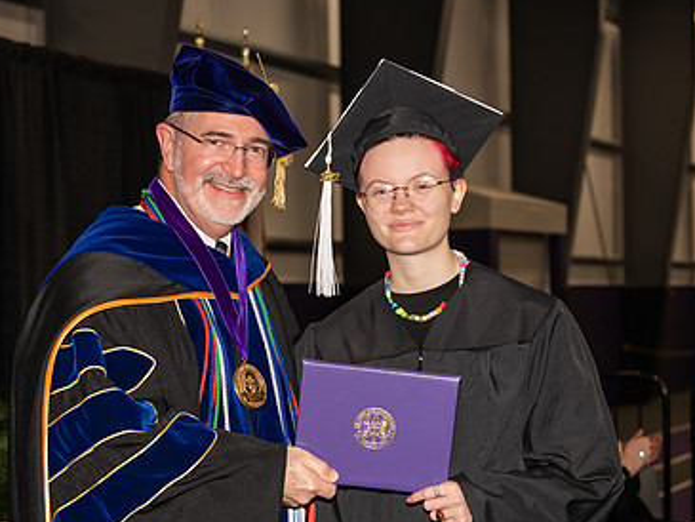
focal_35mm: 107
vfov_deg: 13.8
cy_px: 348
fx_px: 2149
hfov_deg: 18.4
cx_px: 324
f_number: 5.6
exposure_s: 1/200
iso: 1000
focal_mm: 70
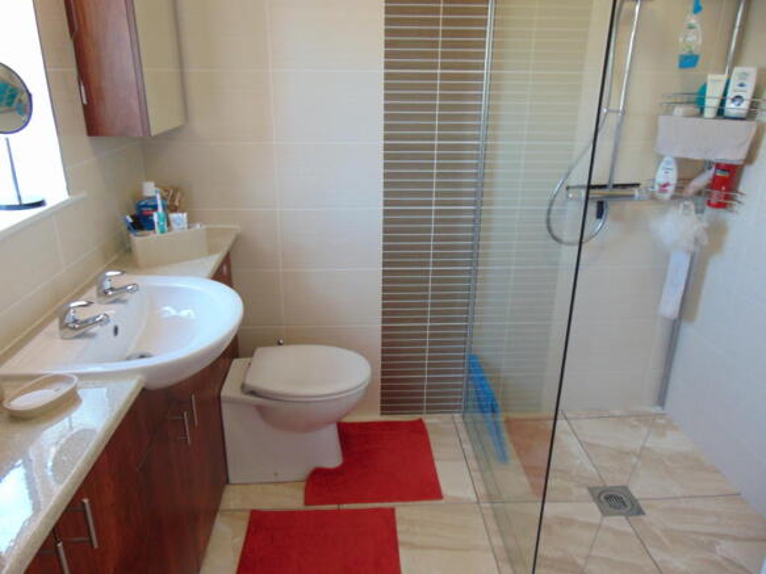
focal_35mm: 25
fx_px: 553
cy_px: 287
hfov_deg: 69.4
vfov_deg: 54.9
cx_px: 383
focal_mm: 4.5
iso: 160
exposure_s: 1/30
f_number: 3
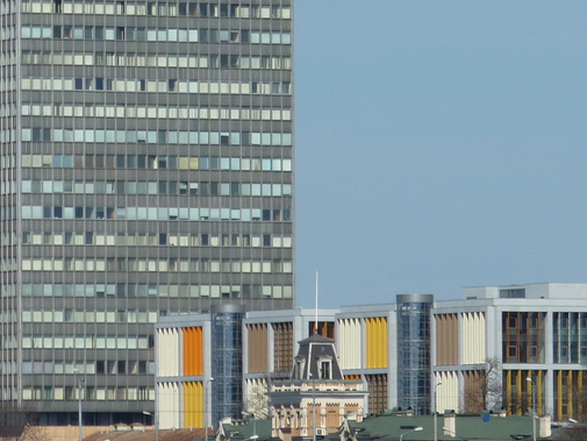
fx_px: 9074
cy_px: 145
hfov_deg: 3.7
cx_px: 239
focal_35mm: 535
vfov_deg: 2.8
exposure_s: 1/640
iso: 80
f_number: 5.6
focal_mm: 37
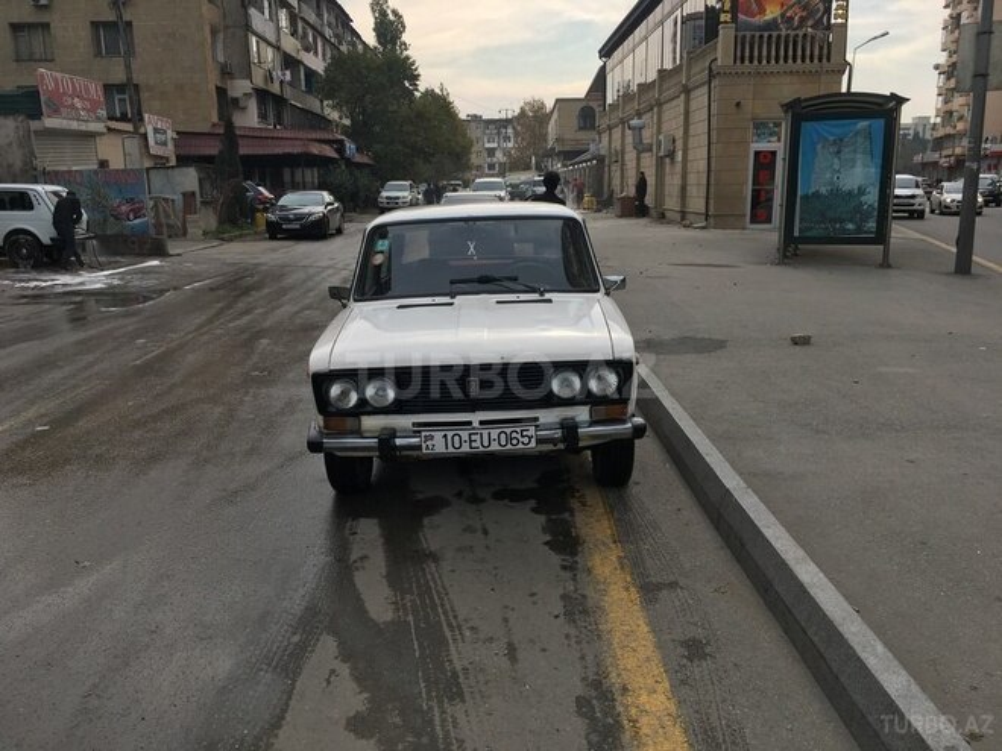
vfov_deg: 48.2
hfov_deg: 61.7
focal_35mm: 29
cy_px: 376
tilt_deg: -13.9
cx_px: 501
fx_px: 839
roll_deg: +1.3
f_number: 2.2
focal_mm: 4.15
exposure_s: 1/769
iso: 25
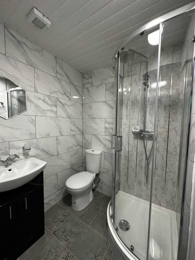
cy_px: 130
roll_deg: -1.3
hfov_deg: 85.7
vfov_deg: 102.1
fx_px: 105
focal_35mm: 14
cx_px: 98
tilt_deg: -4.2
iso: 200
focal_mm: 2.22
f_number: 2.2
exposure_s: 1/100
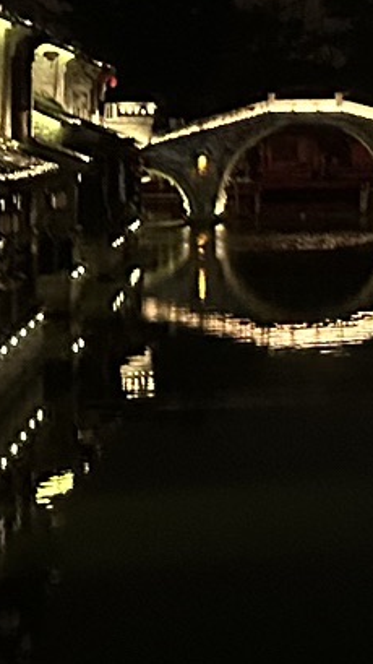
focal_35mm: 128
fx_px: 2251
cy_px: 57
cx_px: 1513
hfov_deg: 7.0
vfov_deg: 16.5
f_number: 1.78
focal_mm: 6.86
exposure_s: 1/30
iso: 1600
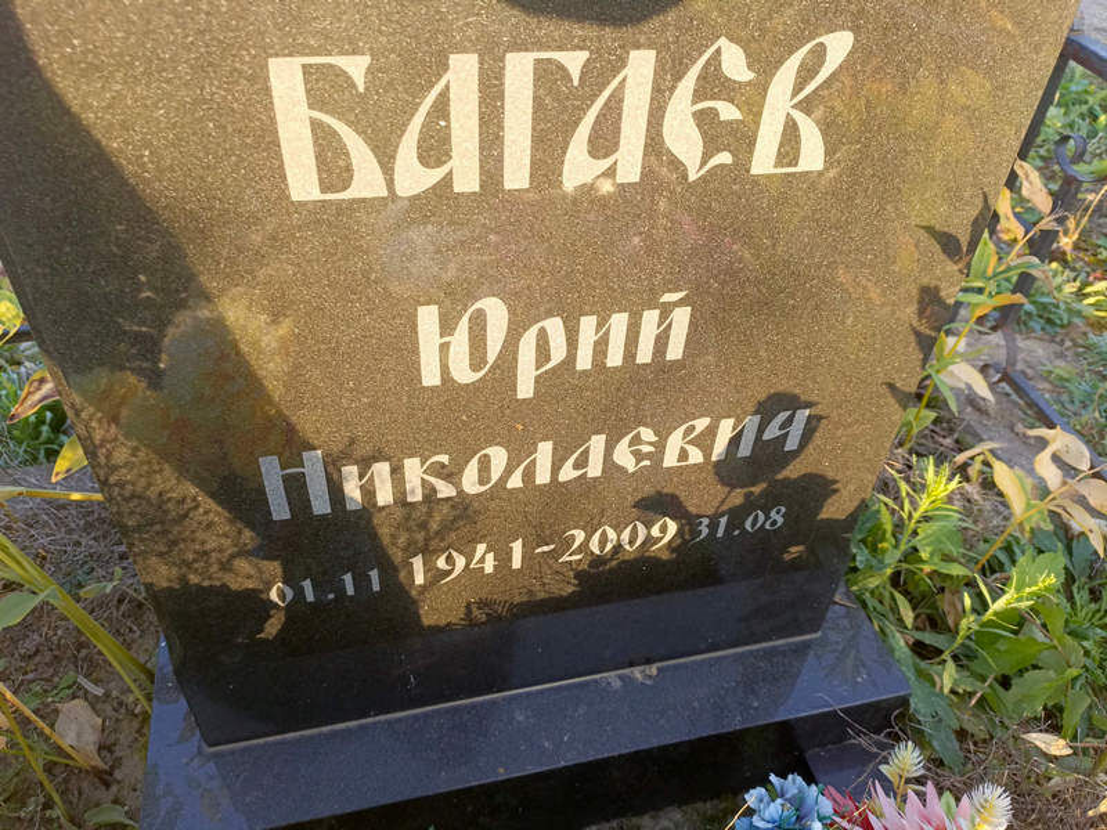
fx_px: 799
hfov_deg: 69.4
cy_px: 415
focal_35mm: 25
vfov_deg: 54.9
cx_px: 554
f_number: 1.69
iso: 150
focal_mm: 4.76
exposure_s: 1/120
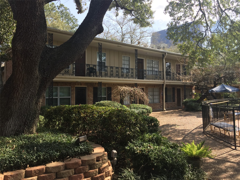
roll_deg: +0.1
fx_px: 201
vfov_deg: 48.2
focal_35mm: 29
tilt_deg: +1.2
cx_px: 120
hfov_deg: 61.7
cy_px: 90
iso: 32
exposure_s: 1/608
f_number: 2.2
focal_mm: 4.15
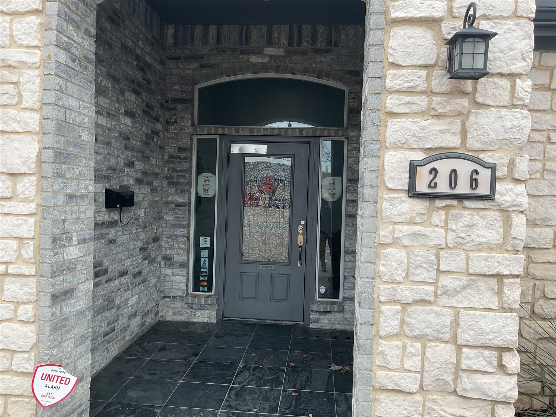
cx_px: 278
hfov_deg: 61.7
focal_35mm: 29
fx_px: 466
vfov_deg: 48.2
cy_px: 208
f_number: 1.8
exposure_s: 1/551
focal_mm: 3
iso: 16
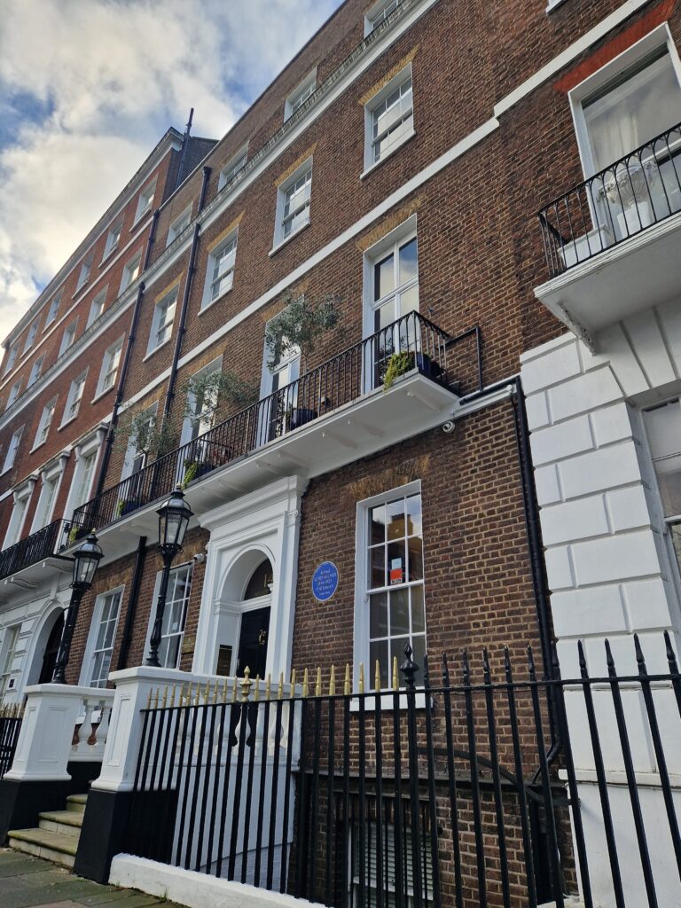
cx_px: 340
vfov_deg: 73.9
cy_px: 454
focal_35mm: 23
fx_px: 603
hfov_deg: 58.9
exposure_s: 1/512
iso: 50
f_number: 1.8
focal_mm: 5.4
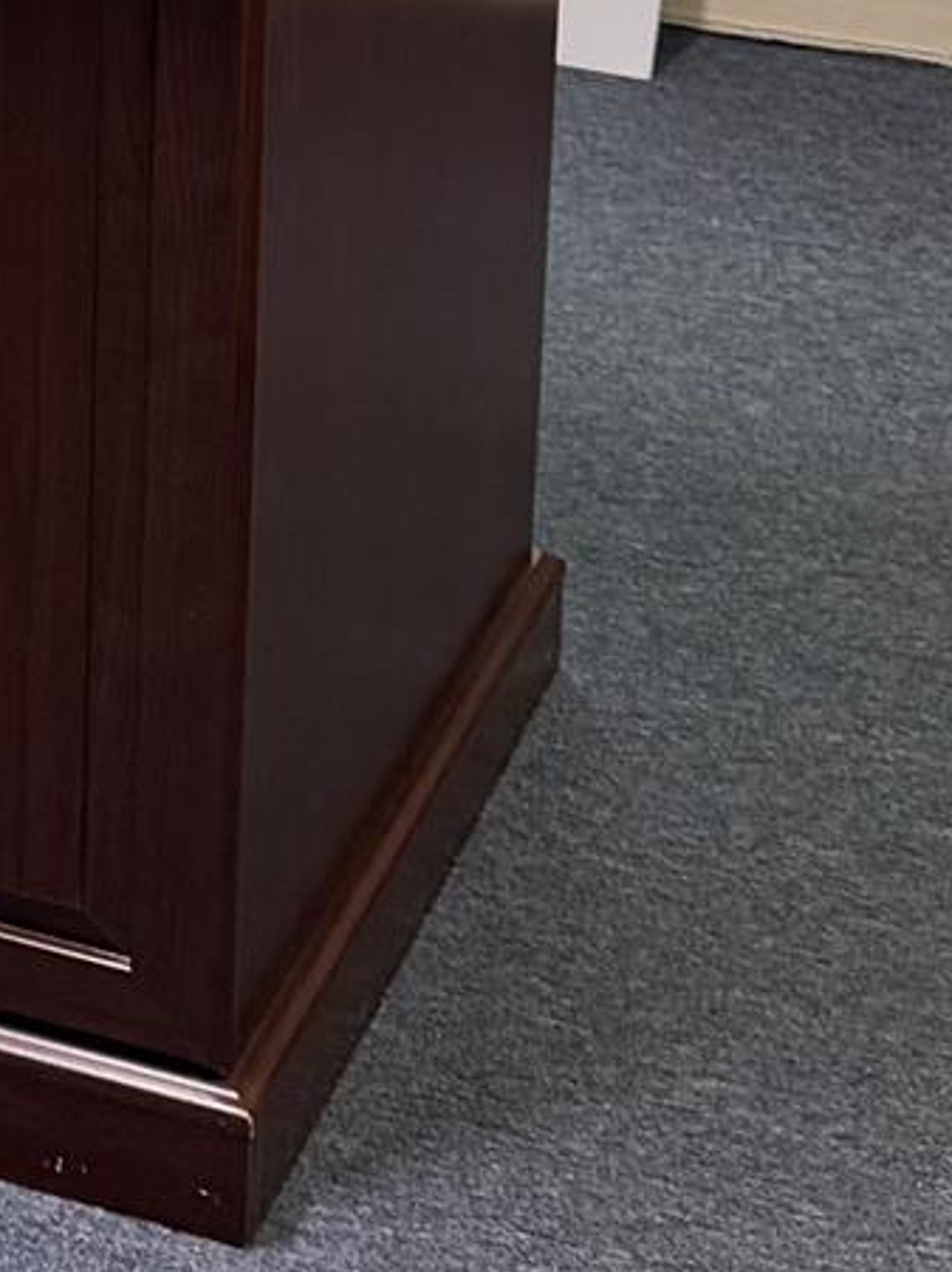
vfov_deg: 14.9
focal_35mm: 123
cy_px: -613
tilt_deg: -11.1
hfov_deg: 10.6
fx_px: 4515
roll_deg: +0.2
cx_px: -1212
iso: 160
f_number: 1.78
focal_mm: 6.76
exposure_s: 1/60
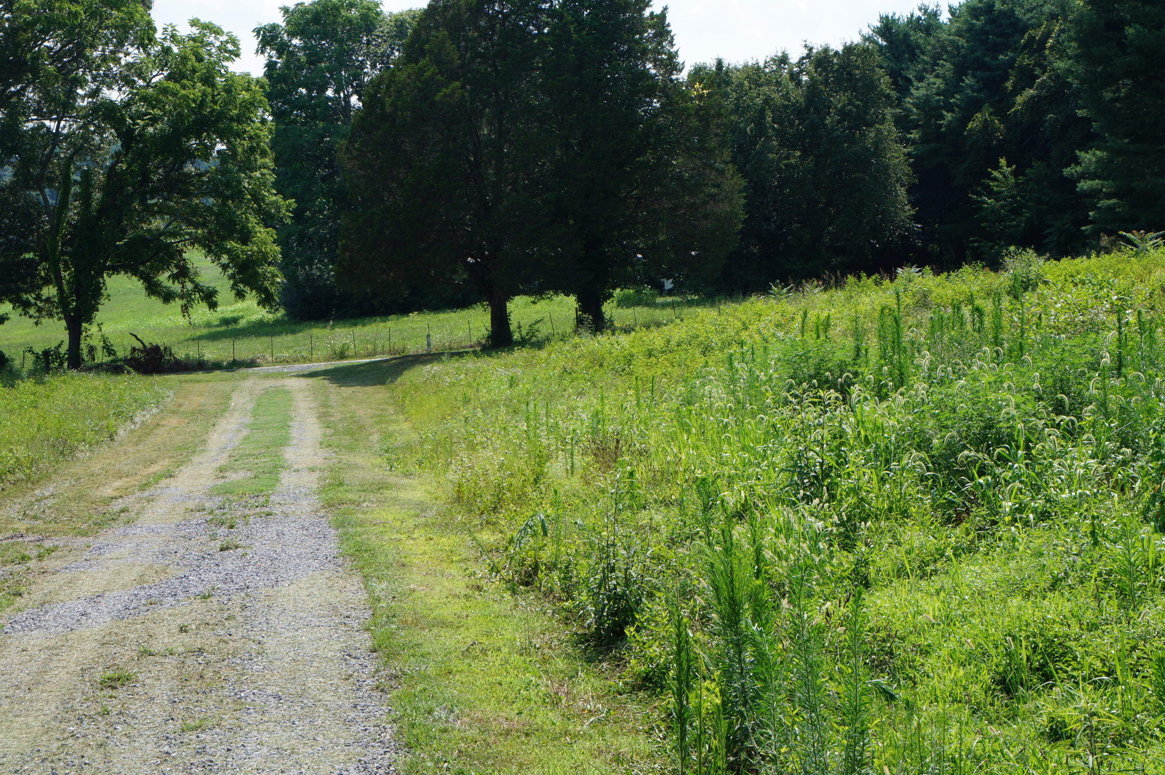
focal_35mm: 63
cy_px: 388
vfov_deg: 21.5
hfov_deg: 31.9
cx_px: 582
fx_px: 2037
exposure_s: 1/80
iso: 100
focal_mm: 42
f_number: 13
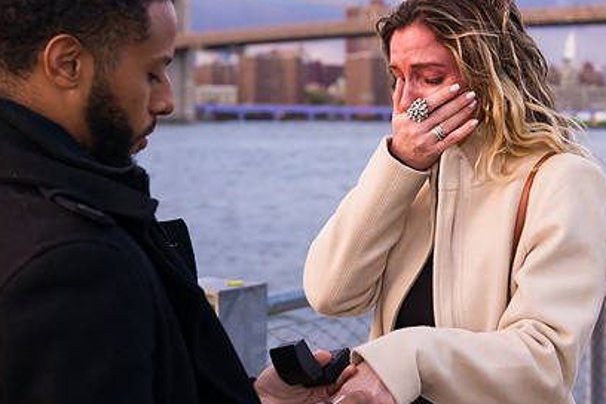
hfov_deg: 27.1
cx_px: 416
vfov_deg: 18.4
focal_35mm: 74
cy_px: 134
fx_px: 1246
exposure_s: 1/200
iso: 250
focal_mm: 52
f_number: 4
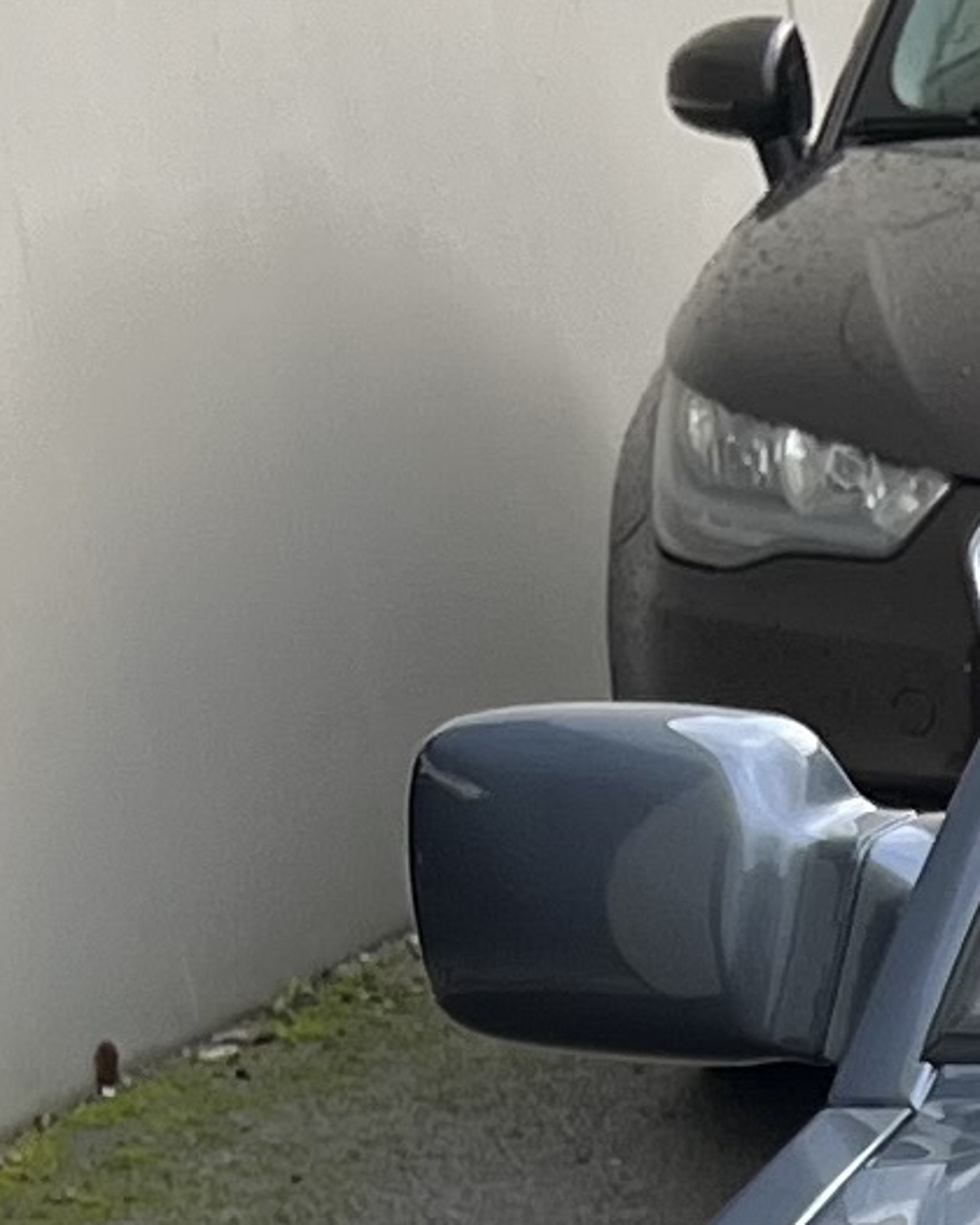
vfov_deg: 9.3
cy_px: 2431
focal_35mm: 195
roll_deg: +2.3
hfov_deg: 7.3
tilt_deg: -21.0
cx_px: 2662
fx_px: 7070
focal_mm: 5.1
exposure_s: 1/208
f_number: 1.6
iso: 40
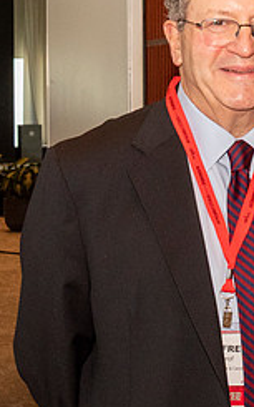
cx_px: 400
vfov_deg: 16.9
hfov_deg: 10.2
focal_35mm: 123
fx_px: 1363
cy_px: 140
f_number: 11
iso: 2000
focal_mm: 34
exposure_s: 1/125
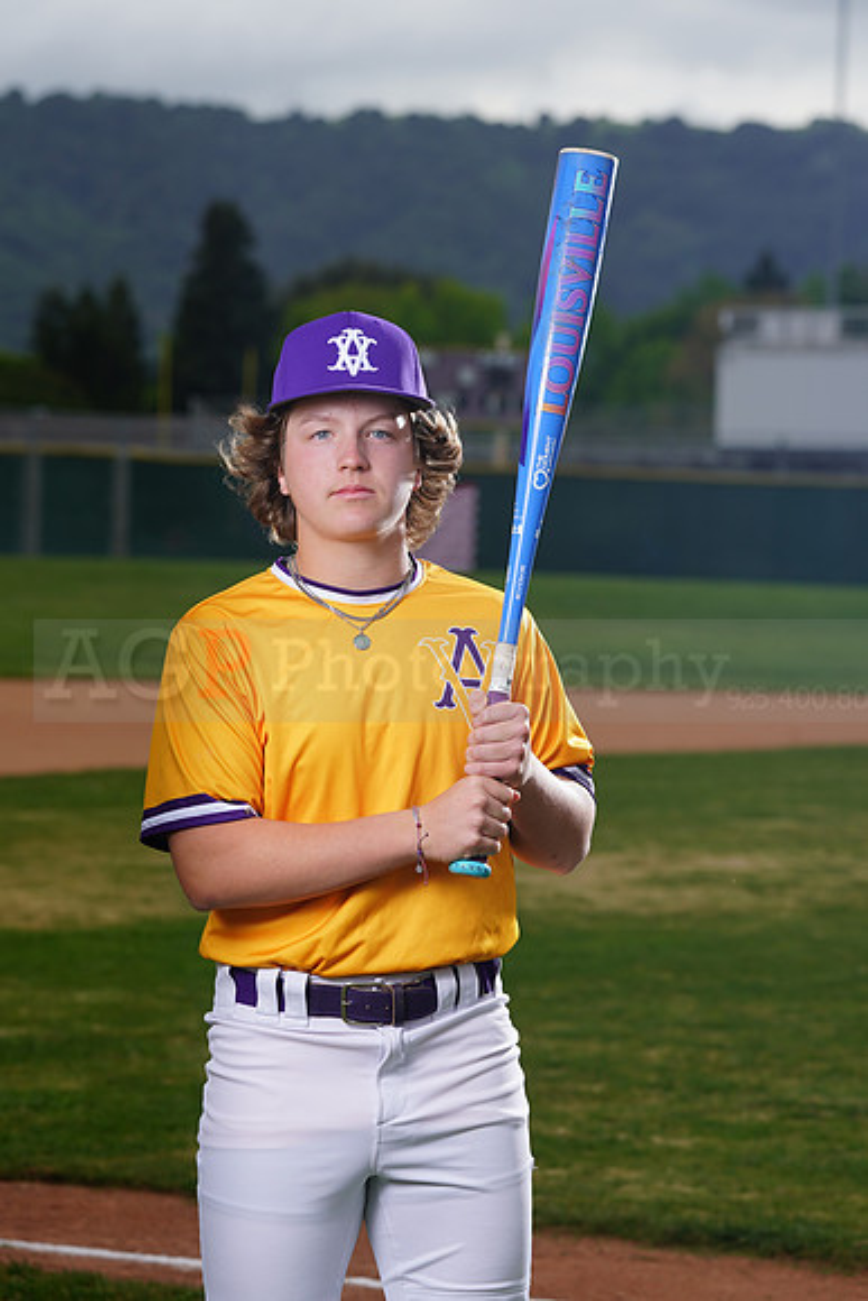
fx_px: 5710
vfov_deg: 13.0
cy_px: 650
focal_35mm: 158
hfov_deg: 8.7
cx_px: 434
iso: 100
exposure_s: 1/250
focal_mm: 158
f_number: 8
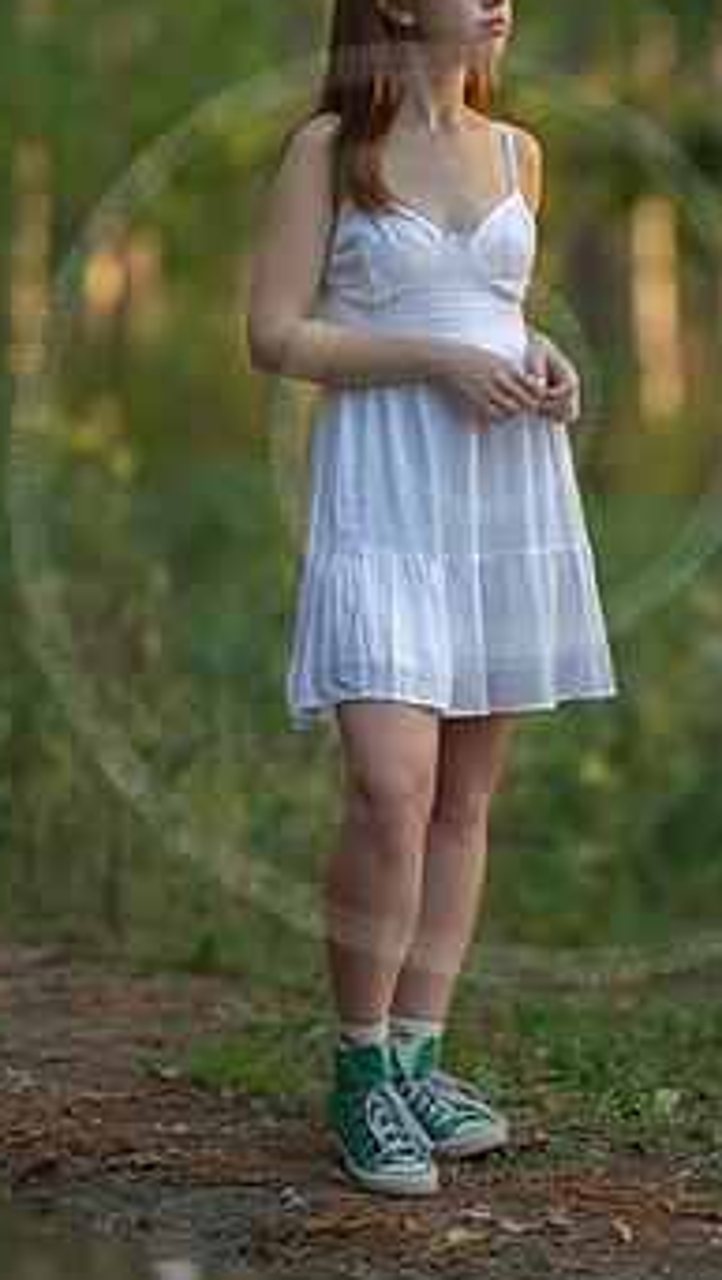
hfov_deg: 10.4
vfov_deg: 18.3
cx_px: 513
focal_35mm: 117
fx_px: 3972
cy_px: 498
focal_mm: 85
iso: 160
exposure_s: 1/400
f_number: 1.2
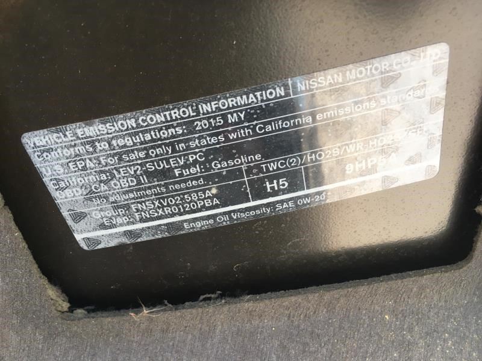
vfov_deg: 48.2
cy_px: 180
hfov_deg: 61.7
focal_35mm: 29
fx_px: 404
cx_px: 241
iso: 25
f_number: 2.2
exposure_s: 1/40
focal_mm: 4.15
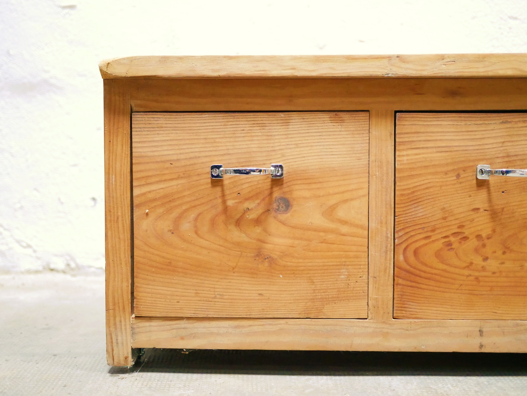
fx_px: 609
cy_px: 198
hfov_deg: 46.8
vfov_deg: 36.0
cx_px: 264
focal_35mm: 40
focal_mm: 20
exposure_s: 1/25
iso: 3200
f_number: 1.7
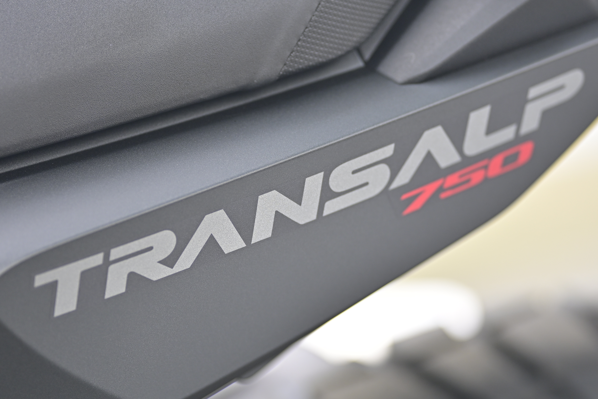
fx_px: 3355
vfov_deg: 6.8
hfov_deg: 10.2
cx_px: 299
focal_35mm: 202
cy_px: 200
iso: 320
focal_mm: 135
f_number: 1.8
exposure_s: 1/1250
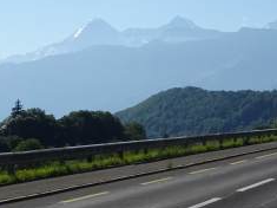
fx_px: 1088
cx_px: 130
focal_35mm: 136
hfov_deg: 14.5
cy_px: 27
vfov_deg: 10.8
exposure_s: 1/1250
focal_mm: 6.8
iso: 80
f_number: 4
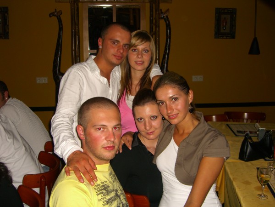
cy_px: 104
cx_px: 138
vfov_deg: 37.7
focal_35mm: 38
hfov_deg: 49.0
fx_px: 302
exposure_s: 1/60
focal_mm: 7.9
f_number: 2.8
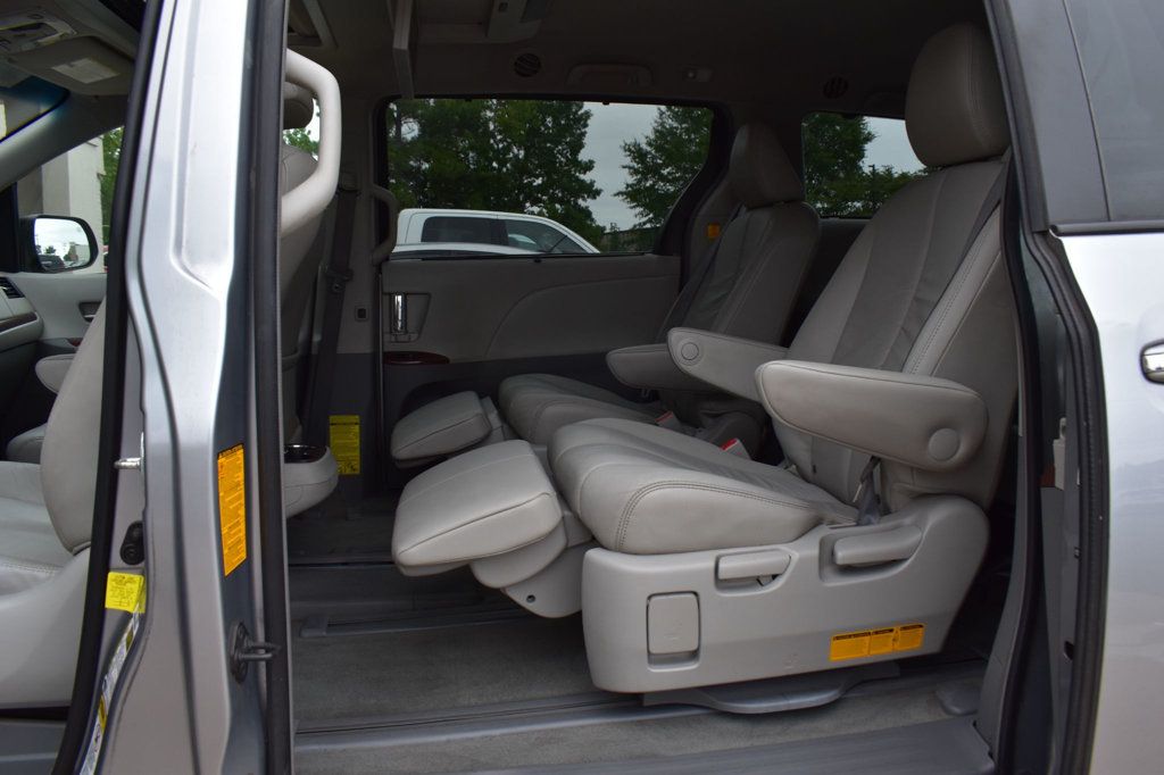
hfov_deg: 67.4
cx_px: 582
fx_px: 873
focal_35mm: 27
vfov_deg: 47.9
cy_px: 388
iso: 400
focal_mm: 18
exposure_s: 1/100
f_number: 9
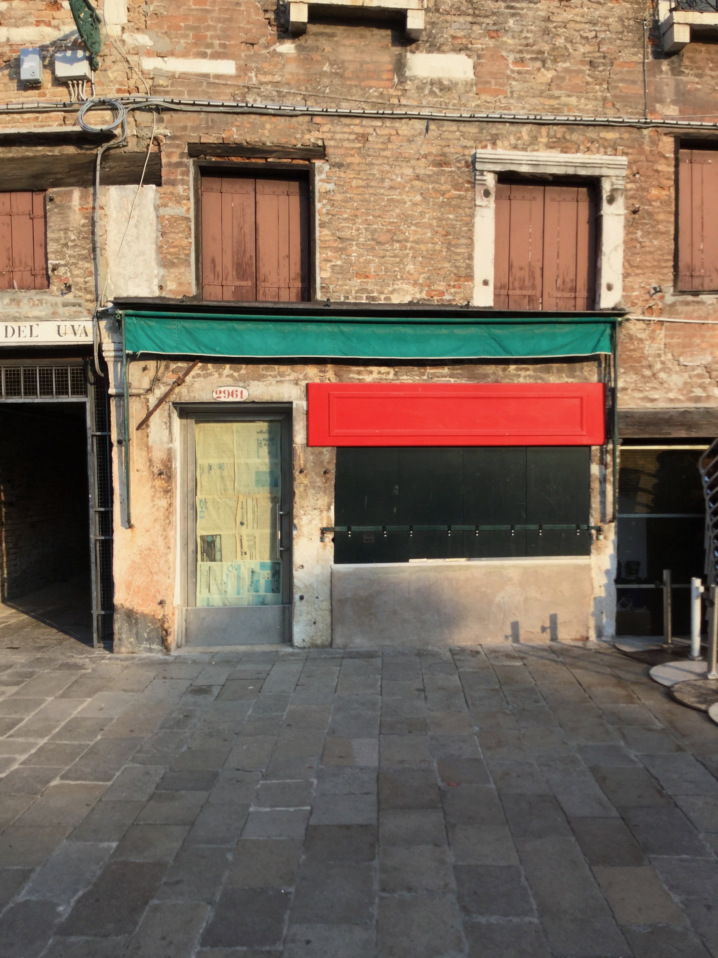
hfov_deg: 45.4
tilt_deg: -2.0
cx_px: 359
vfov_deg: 58.4
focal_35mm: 31
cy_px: 479
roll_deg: +0.0
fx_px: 857
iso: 25
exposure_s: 1/476
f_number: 2.4
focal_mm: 3.3
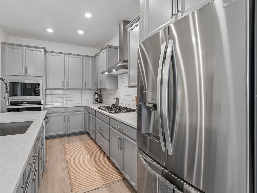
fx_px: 126
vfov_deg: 74.7
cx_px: 120
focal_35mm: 17
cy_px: 95
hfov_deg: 90.9
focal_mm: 10
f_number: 7.1
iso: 100
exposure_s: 1/5
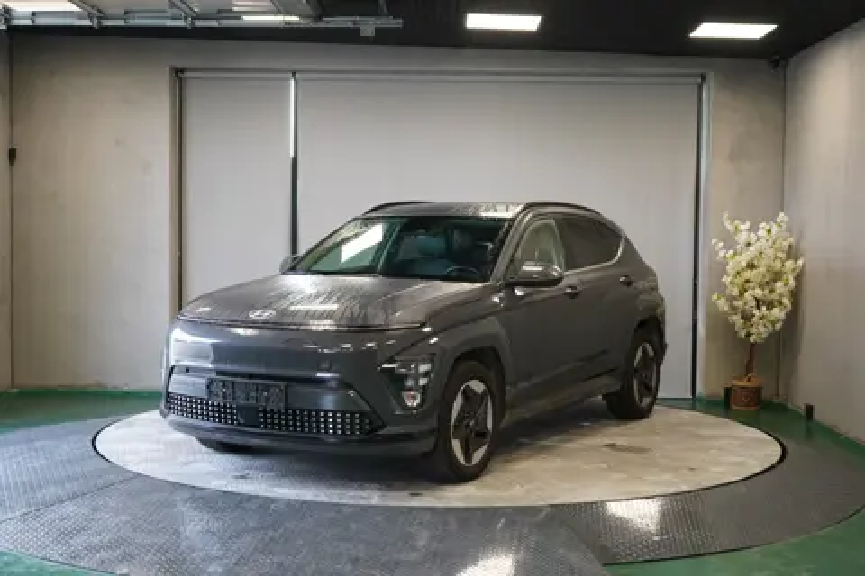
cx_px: 432
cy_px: 288
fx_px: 1153
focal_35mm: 48
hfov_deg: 41.1
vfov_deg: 28.1
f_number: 4.5
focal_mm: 48
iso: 2000
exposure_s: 1/160
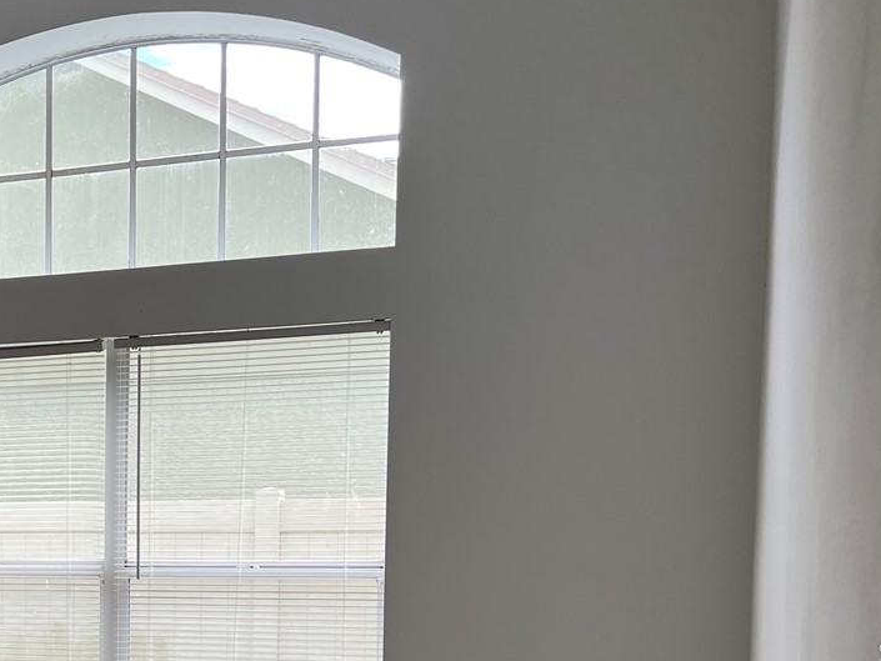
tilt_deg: -5.5
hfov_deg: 30.4
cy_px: 652
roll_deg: +0.4
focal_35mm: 59
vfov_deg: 23.8
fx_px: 1502
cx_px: -4
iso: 50
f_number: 1.5
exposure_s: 1/427
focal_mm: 5.7
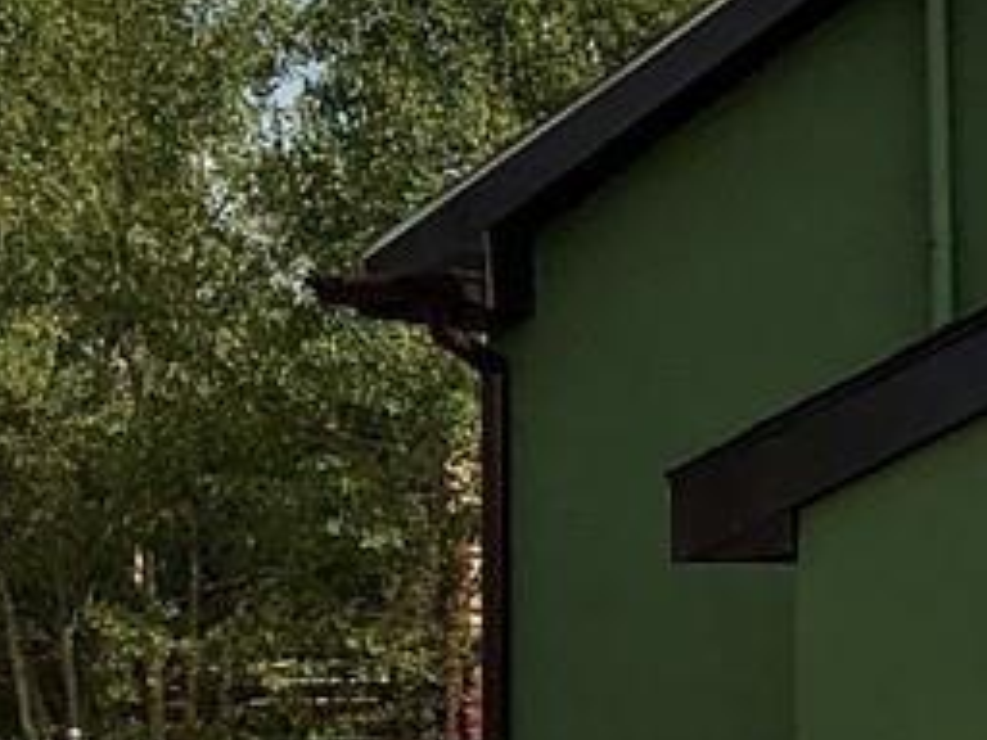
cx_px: 1986
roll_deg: +1.5
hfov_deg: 10.4
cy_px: 570
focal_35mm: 175
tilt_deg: +3.6
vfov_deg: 8.5
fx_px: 4990
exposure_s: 1/2315
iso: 20
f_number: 1.8
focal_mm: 4
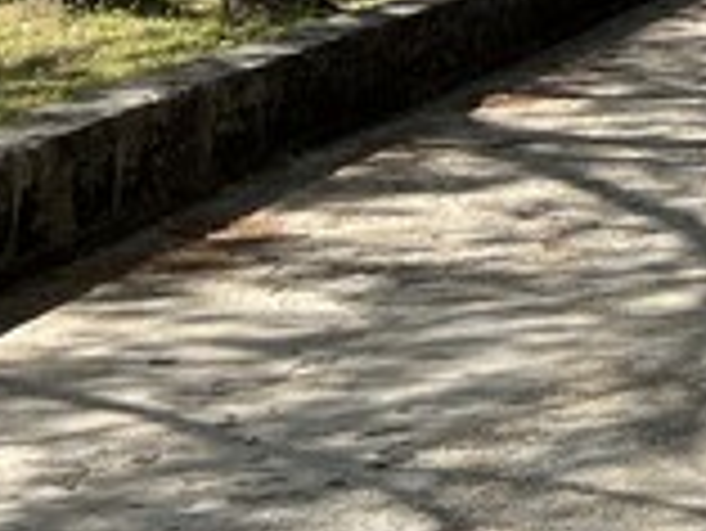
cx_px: 1250
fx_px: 2633
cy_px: -664
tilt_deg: +14.6
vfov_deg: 10.3
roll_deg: +0.2
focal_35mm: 129
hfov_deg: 13.7
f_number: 1.5
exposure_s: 1/1431
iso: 50
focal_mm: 5.7
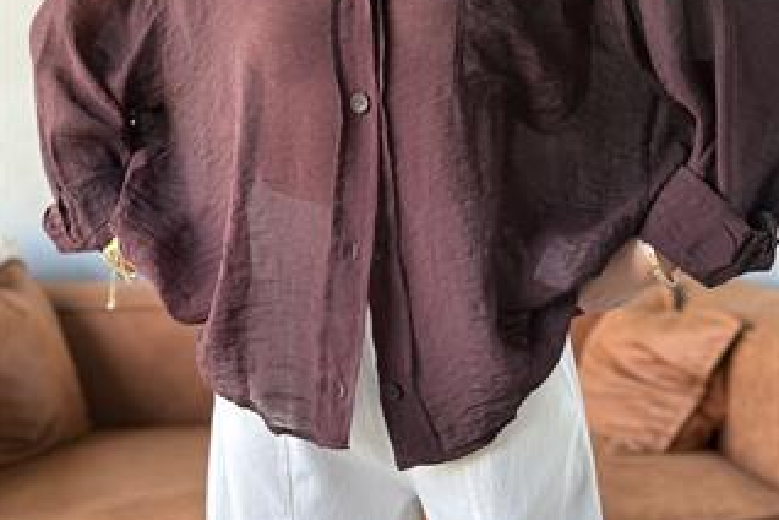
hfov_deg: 30.1
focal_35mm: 67
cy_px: 174
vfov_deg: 20.2
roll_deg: -0.6
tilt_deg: -3.8
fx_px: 1450
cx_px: 390
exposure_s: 1/50
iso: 250
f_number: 1.78
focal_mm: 6.76
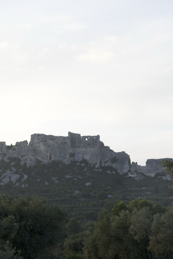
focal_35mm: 105
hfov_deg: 13.0
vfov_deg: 19.5
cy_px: 130
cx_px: 86
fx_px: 757
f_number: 10
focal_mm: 105
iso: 160
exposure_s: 1/60
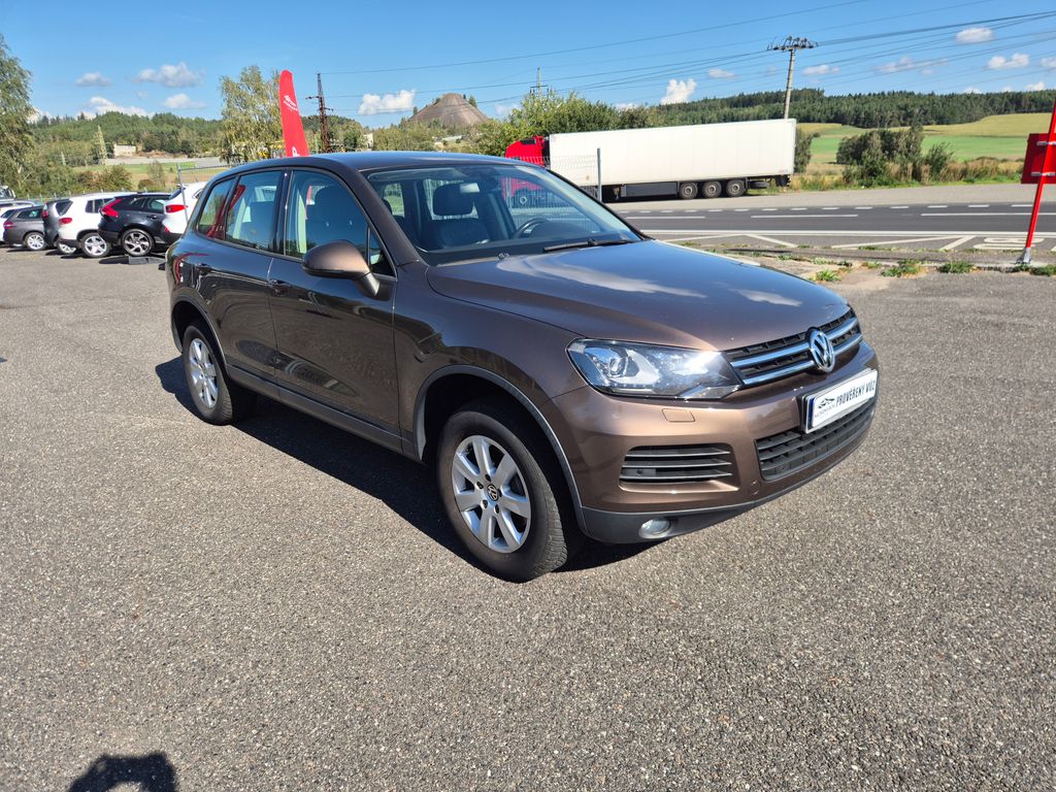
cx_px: 528
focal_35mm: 23
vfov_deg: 58.9
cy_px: 396
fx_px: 702
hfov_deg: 73.9
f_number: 1.8
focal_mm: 5.4
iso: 25
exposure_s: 1/1412
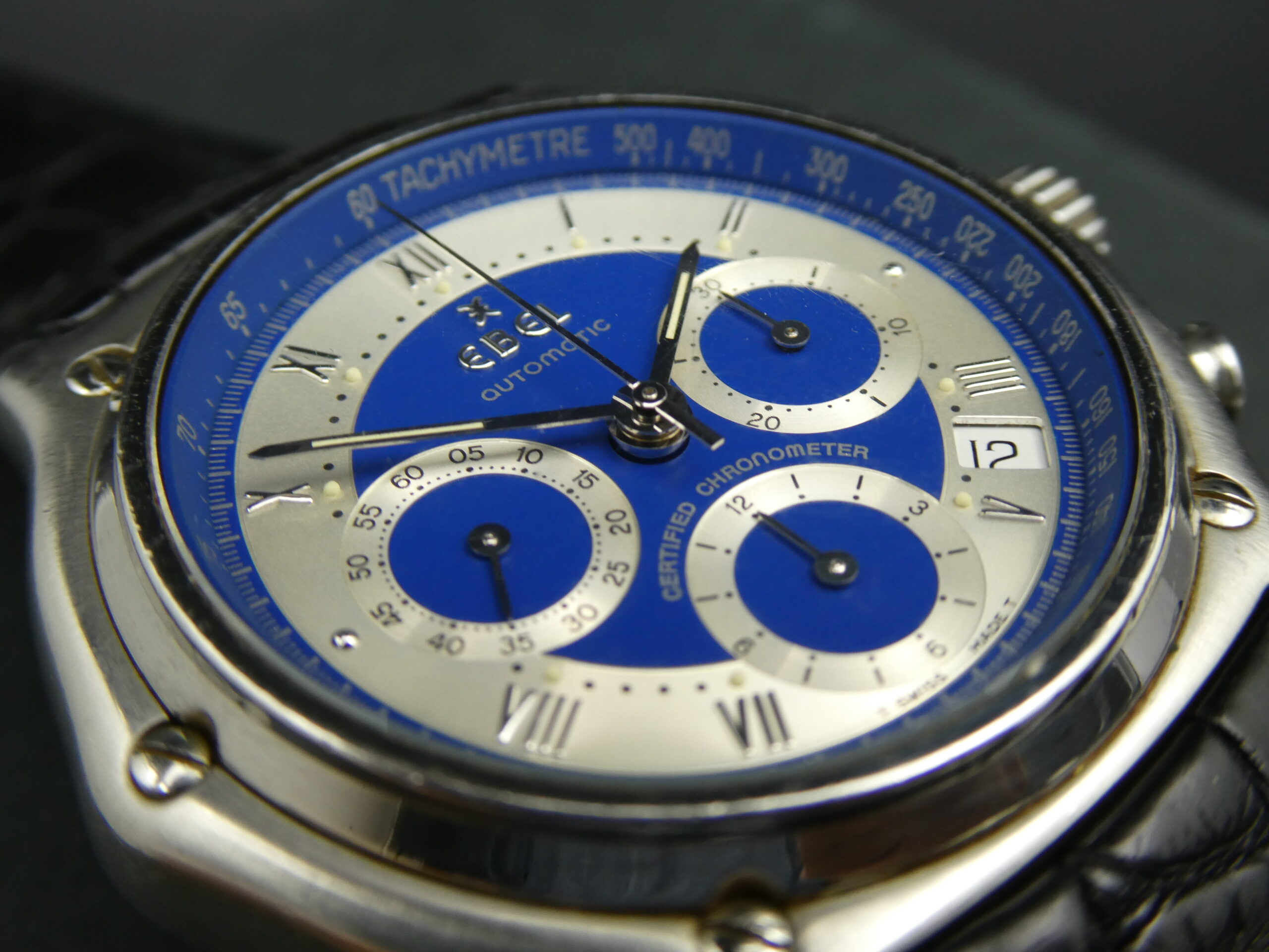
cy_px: 476
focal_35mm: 50
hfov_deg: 38.2
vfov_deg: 29.1
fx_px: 1833
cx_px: 634
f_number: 4.1
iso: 160
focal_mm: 9
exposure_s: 1/80
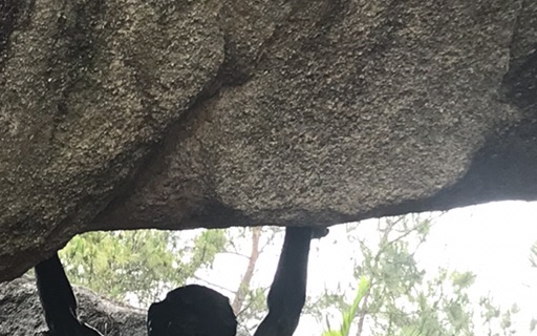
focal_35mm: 116
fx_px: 1698
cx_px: 116
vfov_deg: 11.3
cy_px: 162
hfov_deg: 17.8
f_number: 1.8
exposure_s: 1/125
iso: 20
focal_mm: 3.99
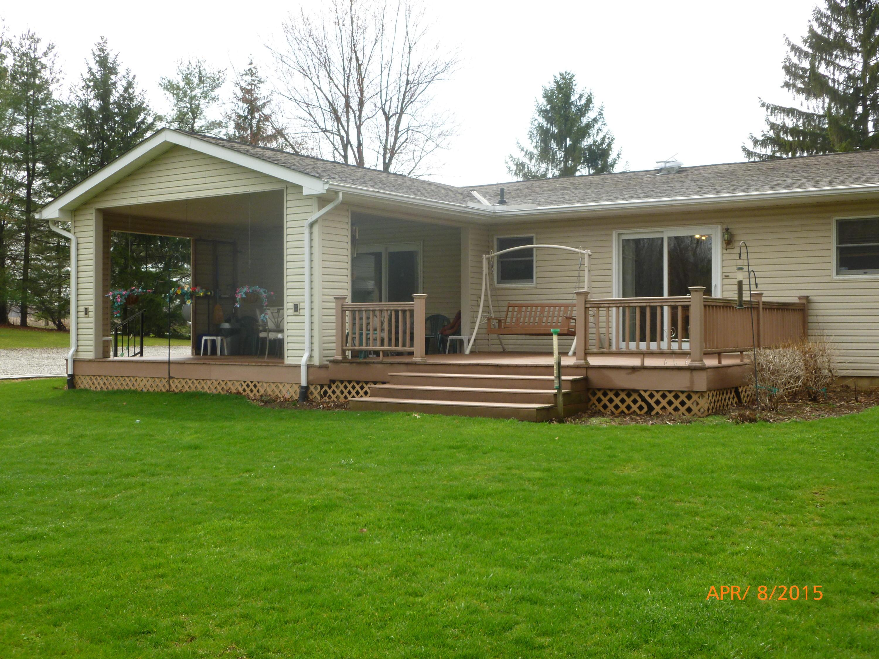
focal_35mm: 39
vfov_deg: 36.8
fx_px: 990
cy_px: 330
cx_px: 440
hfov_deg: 47.9
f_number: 3.7
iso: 100
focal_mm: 6.9
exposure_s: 1/320
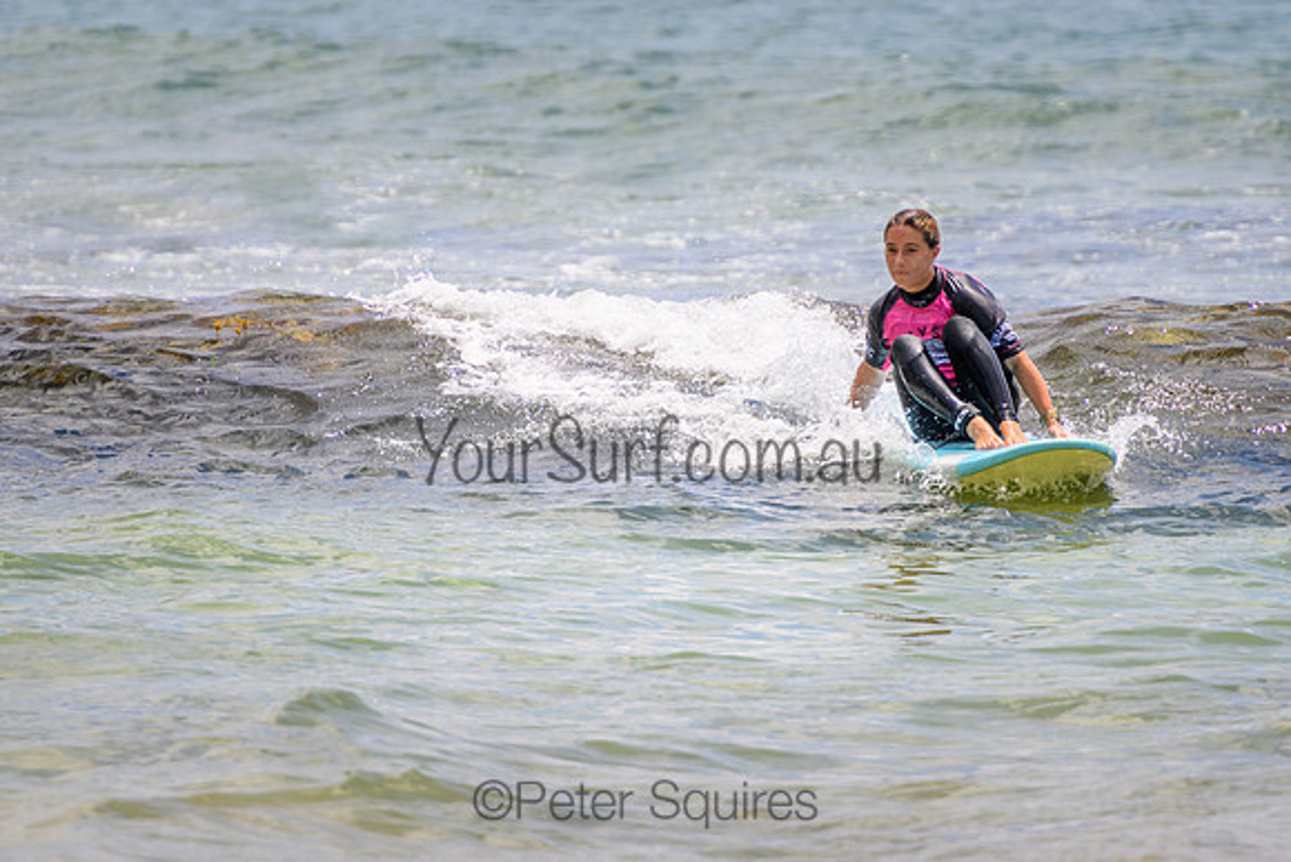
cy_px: 407
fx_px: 19723
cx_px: 701
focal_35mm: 550
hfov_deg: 3.7
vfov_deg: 2.5
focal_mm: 400
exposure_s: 1/2000
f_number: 5.6
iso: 200
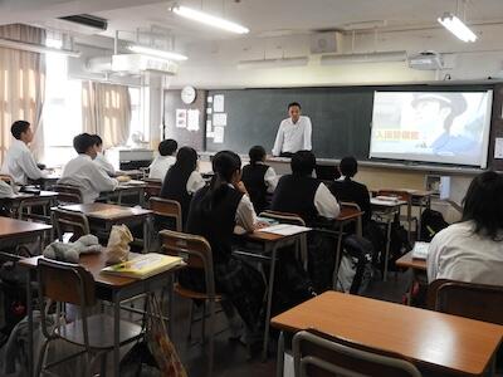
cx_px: 252
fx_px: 509
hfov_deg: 52.6
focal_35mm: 35
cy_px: 188
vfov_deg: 40.7
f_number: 3.8
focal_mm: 6.3
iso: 450
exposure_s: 1/80
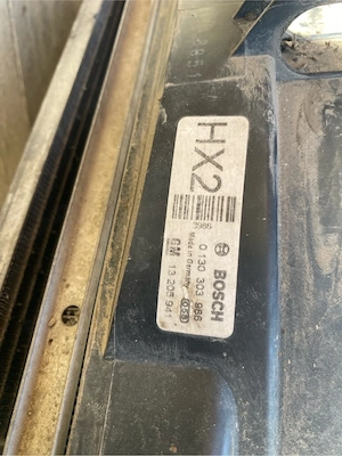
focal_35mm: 25
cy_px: 228
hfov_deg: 54.9
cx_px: 171
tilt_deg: -60.2
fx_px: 329
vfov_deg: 69.4
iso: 64
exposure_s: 1/122
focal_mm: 4.25
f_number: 1.8
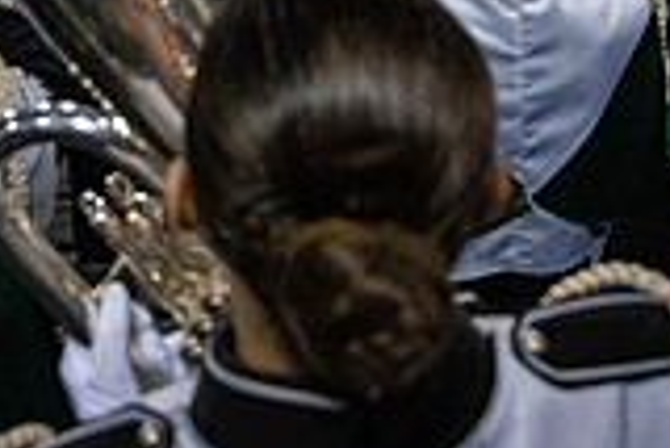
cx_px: 272
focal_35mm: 87
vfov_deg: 14.2
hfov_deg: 23.3
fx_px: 1621
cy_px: -312
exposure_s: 1/500
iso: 3200
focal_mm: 24
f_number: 4
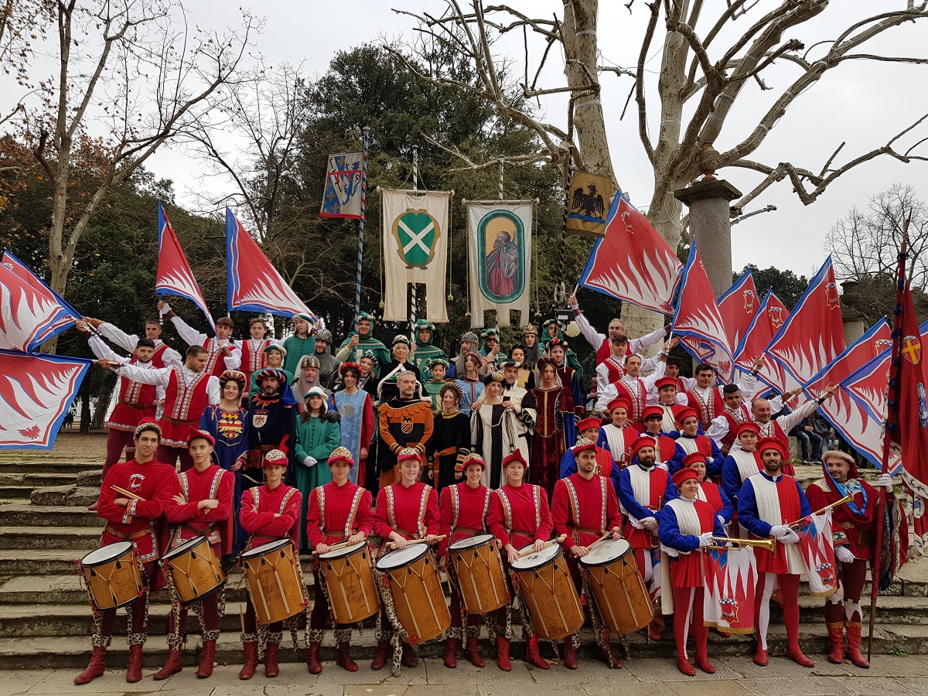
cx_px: 464
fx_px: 697
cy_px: 348
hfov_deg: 67.3
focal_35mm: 26
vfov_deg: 53.1
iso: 40
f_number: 1.7
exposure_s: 1/650
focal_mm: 4.3
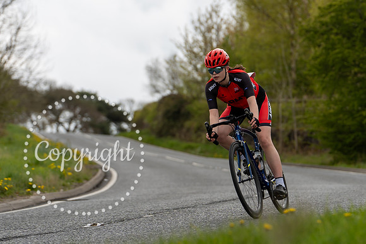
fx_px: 1867
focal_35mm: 184
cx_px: 210
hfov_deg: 11.2
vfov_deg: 7.5
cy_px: 95
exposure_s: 1/640
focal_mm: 130
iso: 200
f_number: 3.5
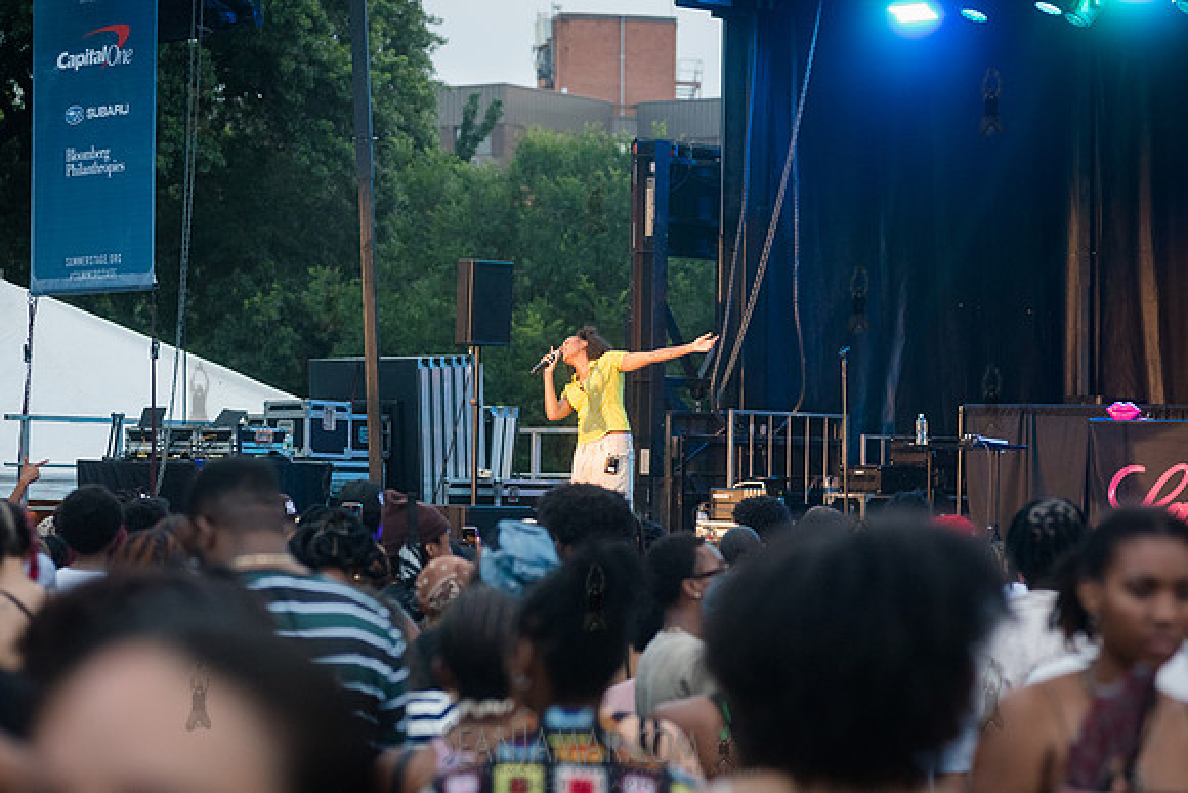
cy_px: 396
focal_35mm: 120
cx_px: 594
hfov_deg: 17.1
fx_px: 3961
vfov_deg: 11.4
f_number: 4
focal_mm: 120
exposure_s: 1/320
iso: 4000
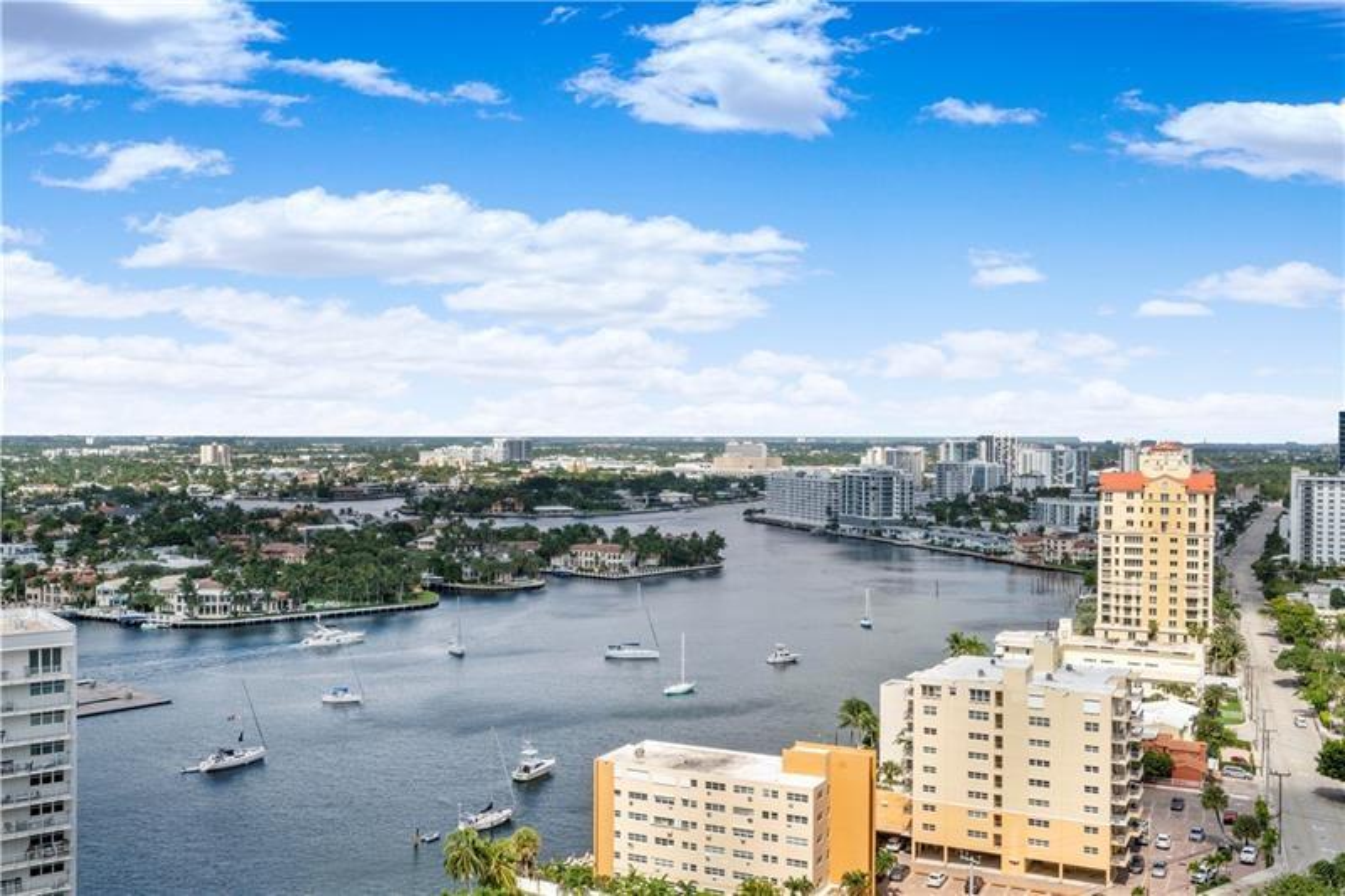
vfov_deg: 37.8
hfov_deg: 54.4
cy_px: 448
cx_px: 672
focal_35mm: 35
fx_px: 1307
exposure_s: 1/1000
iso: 250
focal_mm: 35
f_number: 8
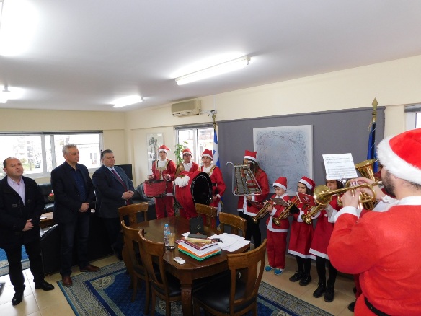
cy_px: 158
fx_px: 280
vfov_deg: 58.9
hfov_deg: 73.9
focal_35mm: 23
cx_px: 210
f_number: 3
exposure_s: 1/30
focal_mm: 4
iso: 200
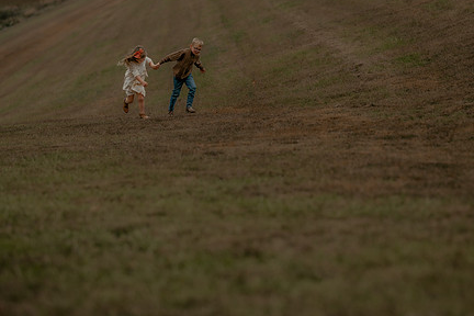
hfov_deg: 17.9
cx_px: 274
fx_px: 1501
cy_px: 134
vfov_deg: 12.0
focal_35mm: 114
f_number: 1.8
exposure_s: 1/250
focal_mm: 85
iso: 400
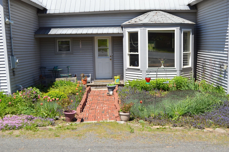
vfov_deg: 28.9
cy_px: 76
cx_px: 114
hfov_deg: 42.4
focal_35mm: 46
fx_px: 296
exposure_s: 1/250
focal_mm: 31
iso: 100
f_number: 8
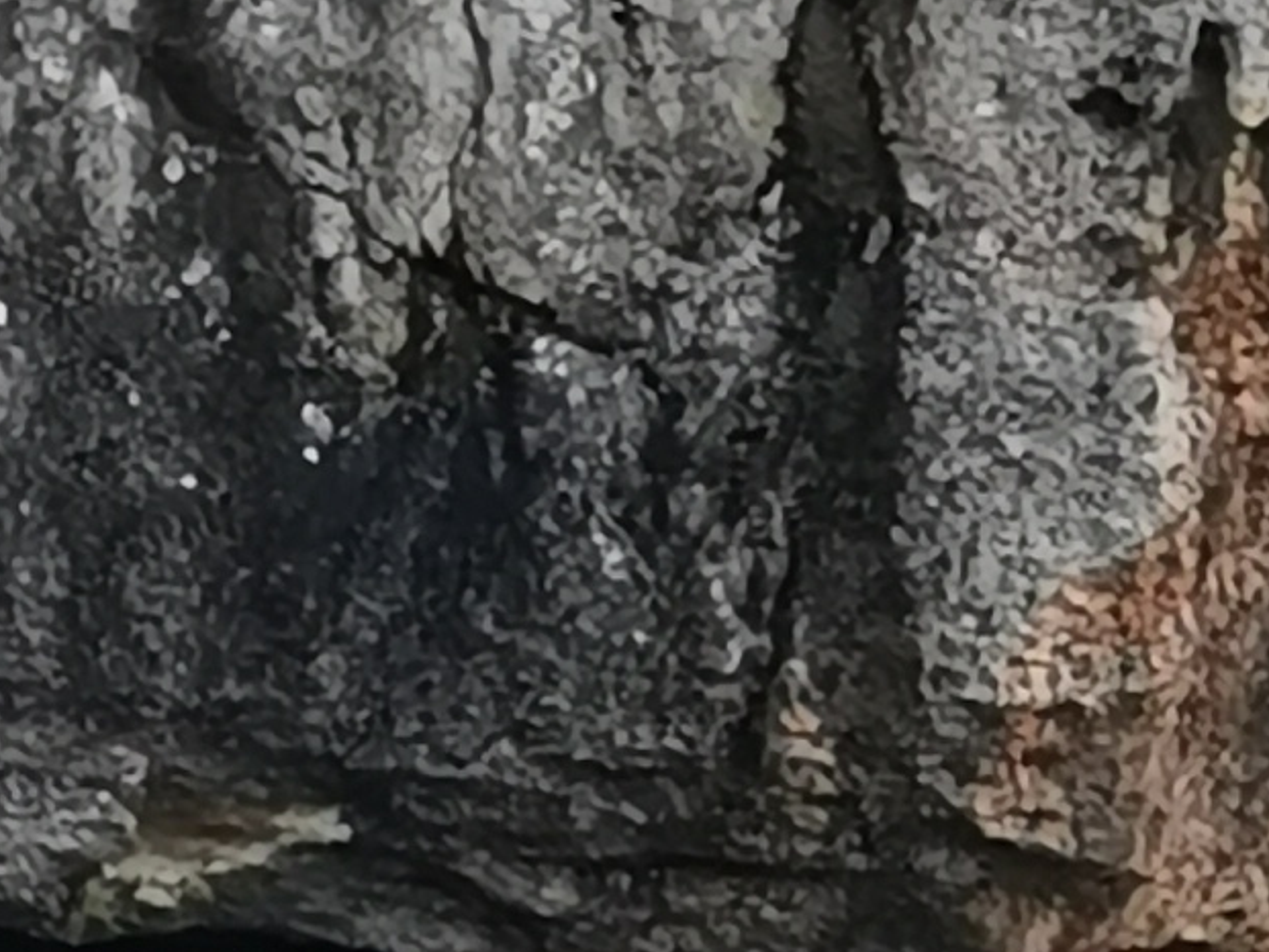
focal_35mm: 1163
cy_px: -196
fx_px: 42643
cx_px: 707
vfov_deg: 1.3
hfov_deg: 1.7
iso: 125
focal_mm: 14.46
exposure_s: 1/50
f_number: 3.4
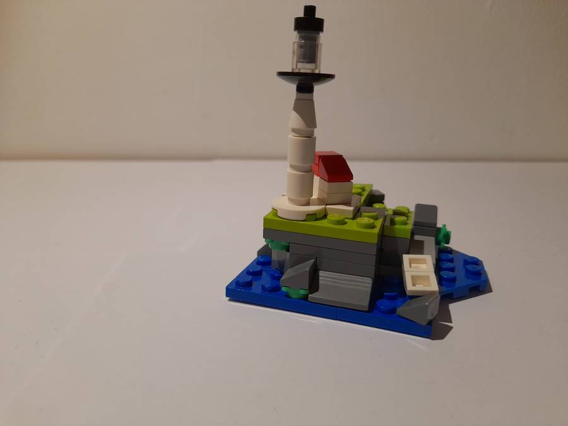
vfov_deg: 54.9
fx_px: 410
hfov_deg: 69.4
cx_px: 284
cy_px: 213
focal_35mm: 25
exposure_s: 1/60
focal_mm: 4.6
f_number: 2
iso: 80
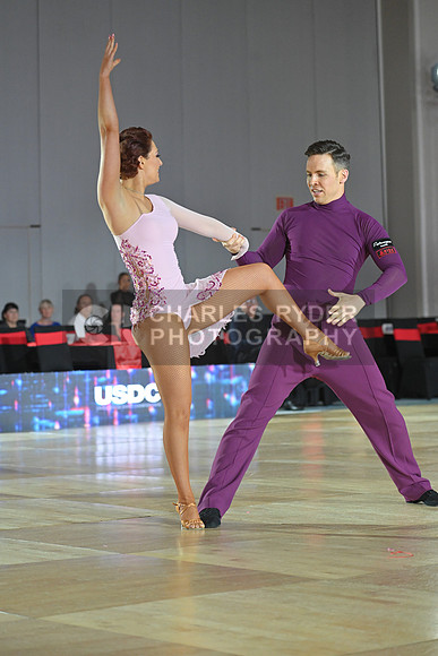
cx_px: 219
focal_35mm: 105
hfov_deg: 13.0
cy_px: 328
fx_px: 1915
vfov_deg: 19.5
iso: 2000
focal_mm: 105
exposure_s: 1/250
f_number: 4
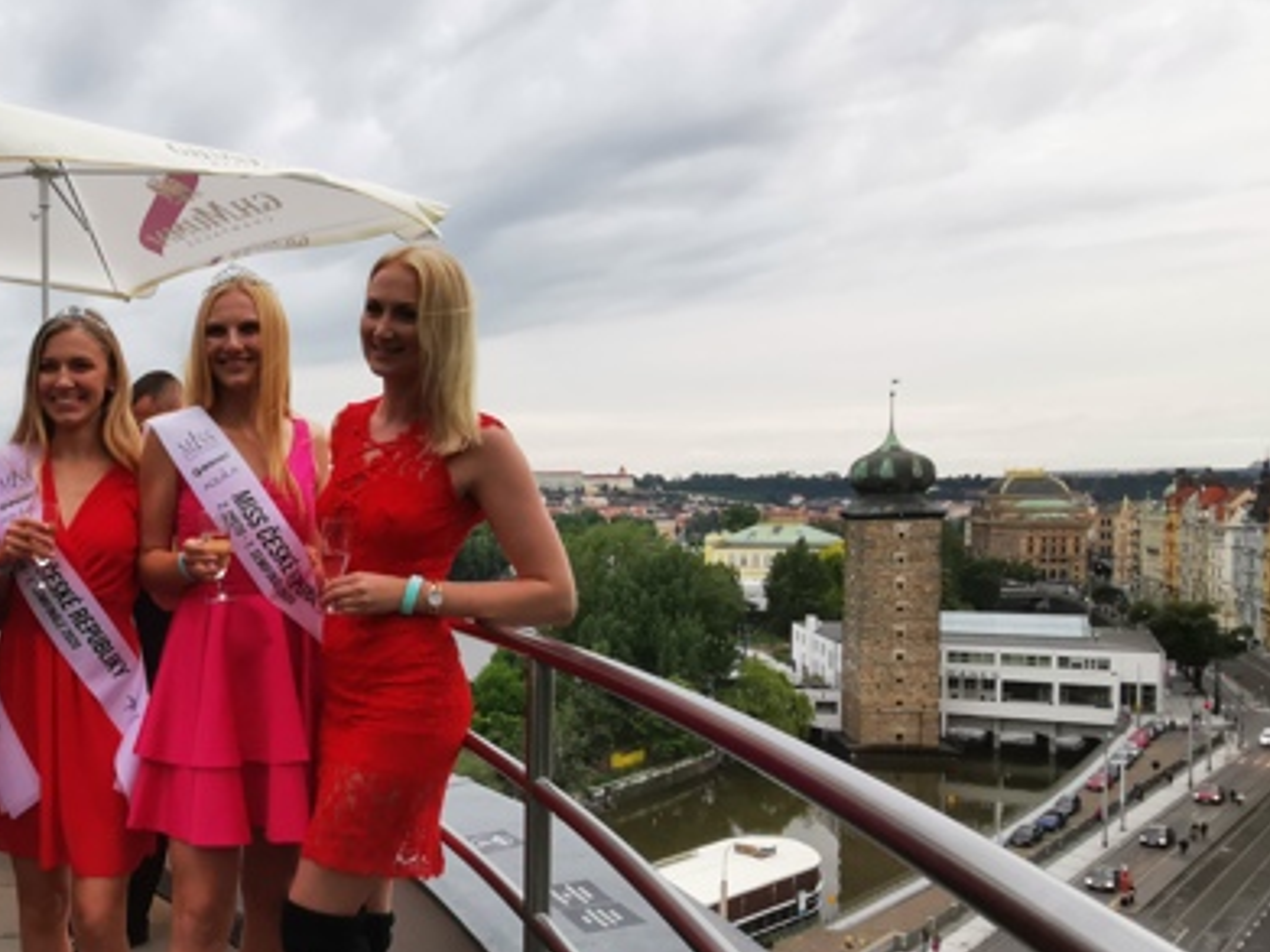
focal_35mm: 30
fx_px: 1100
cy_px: 567
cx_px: 188
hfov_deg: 54.2
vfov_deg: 46.5
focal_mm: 2.26
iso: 80
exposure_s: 1/100
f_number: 2.2
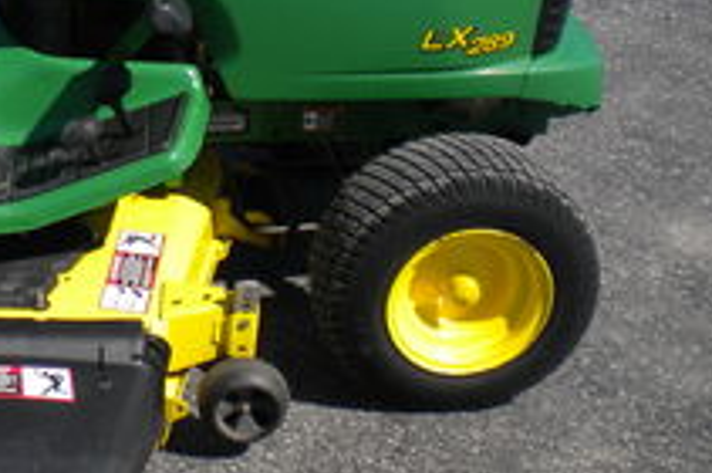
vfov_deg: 14.4
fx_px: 1856
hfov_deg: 20.4
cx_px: -128
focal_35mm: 94
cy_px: 111
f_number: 4.6
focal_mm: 6.3
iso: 80
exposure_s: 1/710
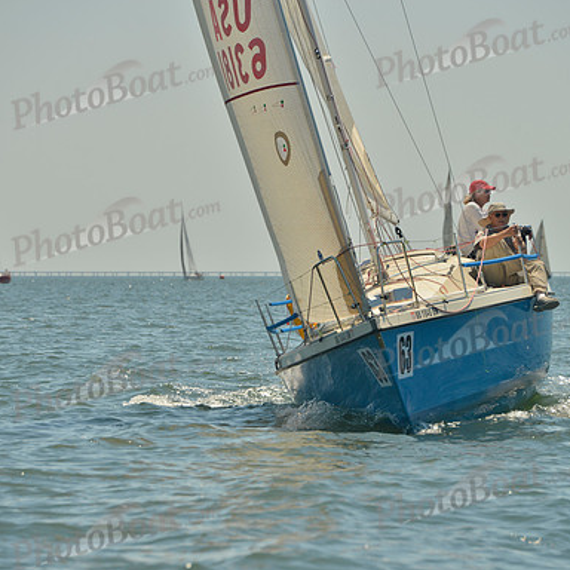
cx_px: 298
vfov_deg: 6.8
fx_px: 4788
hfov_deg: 6.8
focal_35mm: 257
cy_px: 284
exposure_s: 1/640
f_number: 8
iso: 200
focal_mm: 200
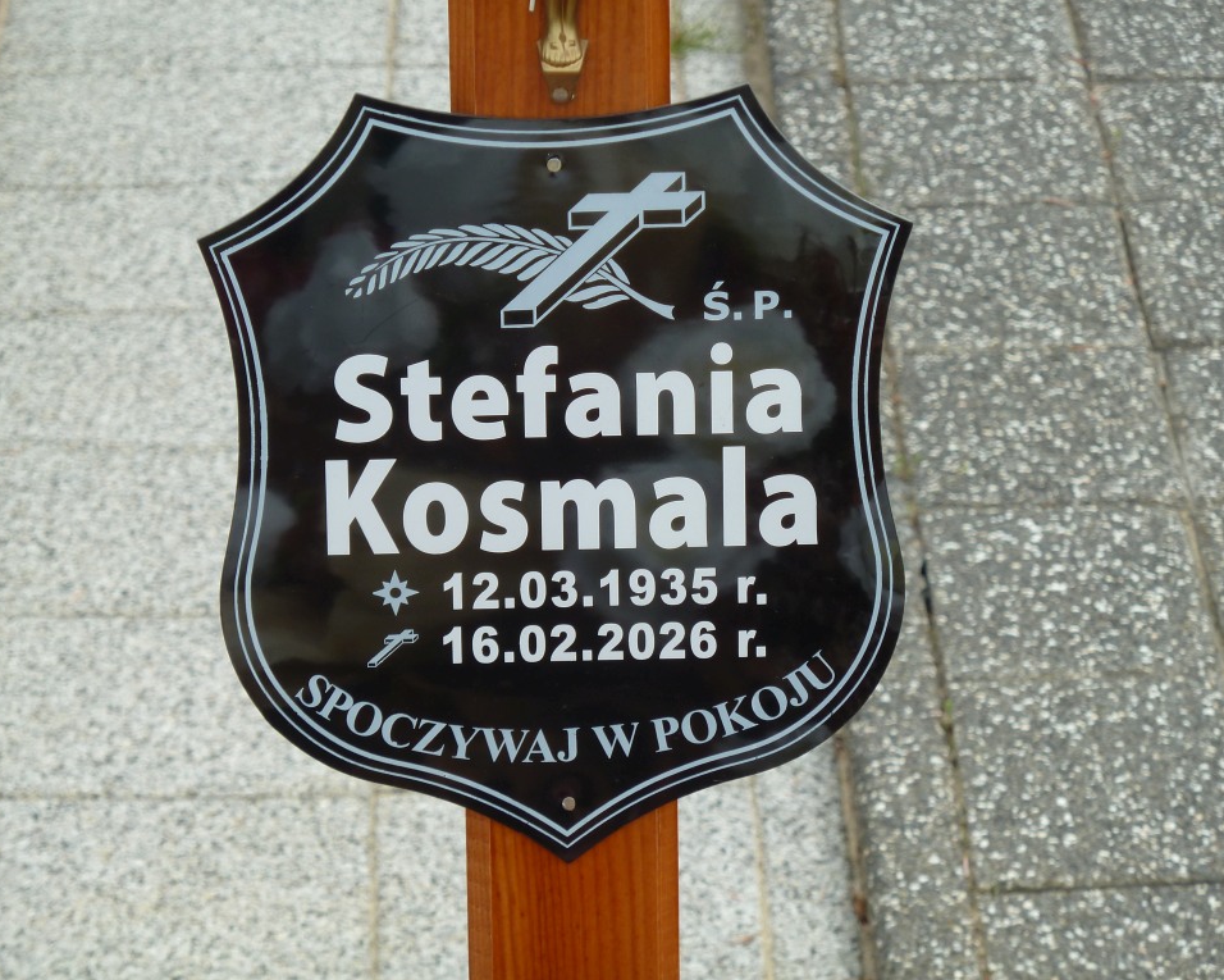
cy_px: 489
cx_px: 579
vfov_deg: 7.5
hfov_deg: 9.4
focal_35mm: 205
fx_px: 7427
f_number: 4.5
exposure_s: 1/250
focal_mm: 32.1
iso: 80
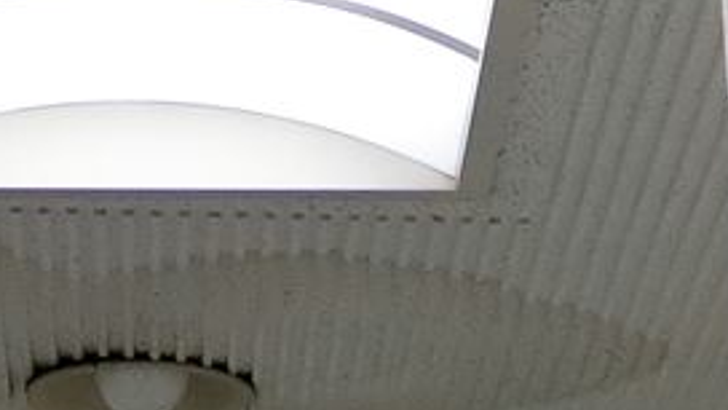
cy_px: -565
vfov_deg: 5.4
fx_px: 4208
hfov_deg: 9.9
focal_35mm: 218
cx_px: 112
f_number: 3.4
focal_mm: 7.2
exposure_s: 1/125
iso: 400
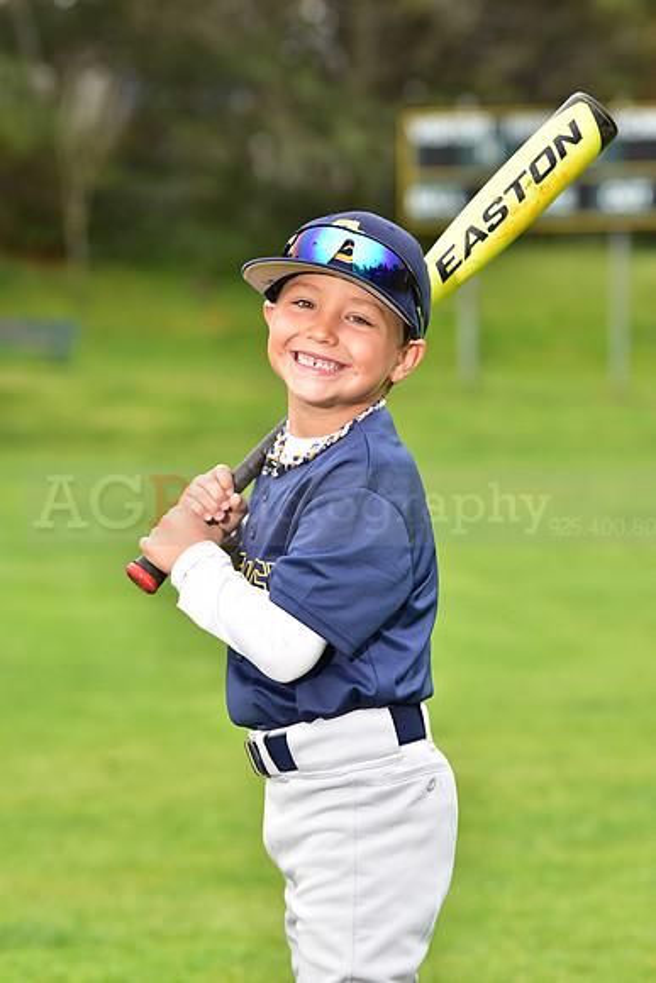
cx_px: 328
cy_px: 492
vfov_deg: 13.7
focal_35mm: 150
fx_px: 4097
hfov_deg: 9.2
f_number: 5.6
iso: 400
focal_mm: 150
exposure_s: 1/250
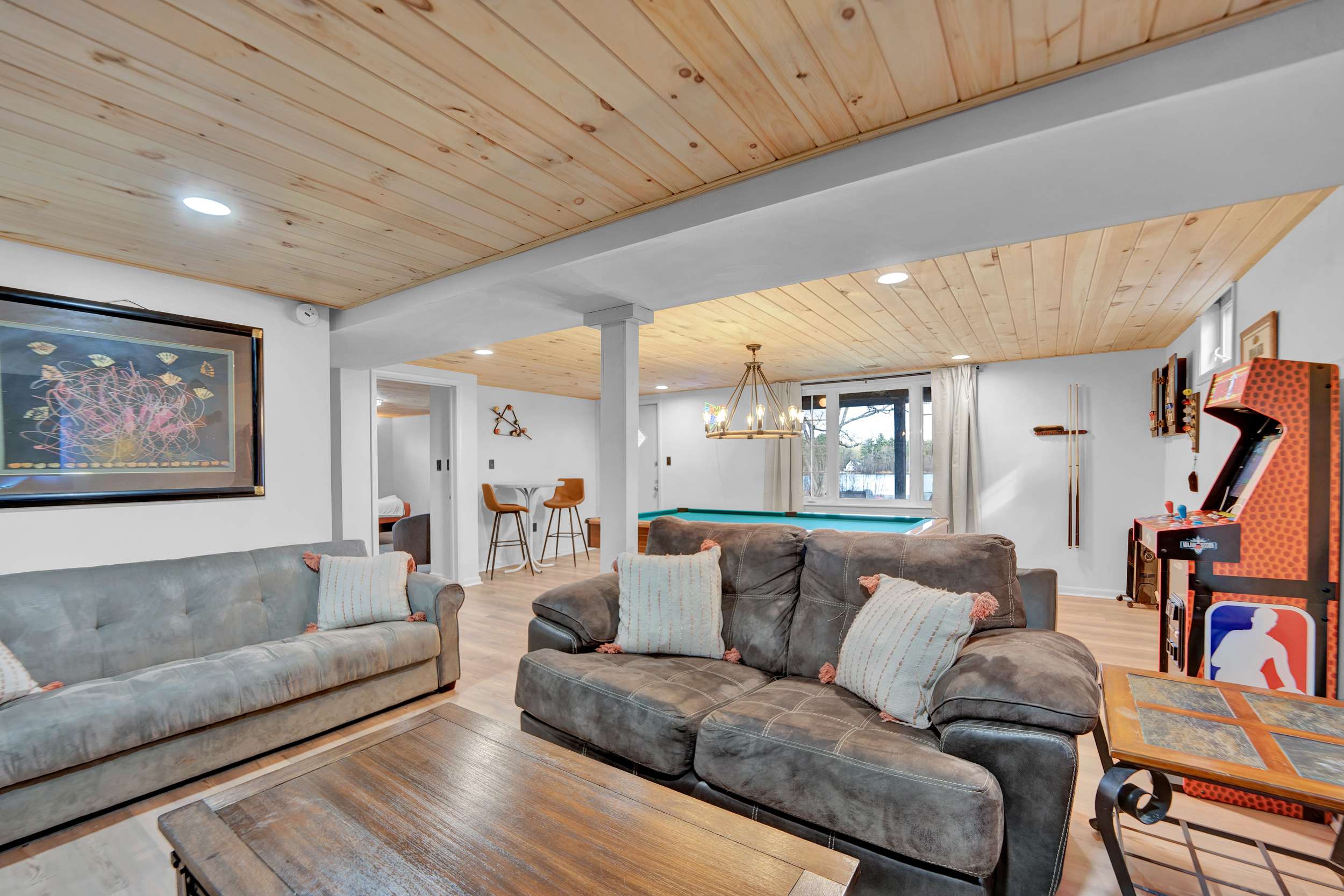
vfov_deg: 81.2
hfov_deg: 104.3
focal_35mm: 14
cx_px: 672
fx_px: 523
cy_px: 448
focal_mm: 14
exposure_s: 1/6
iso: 400
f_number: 8
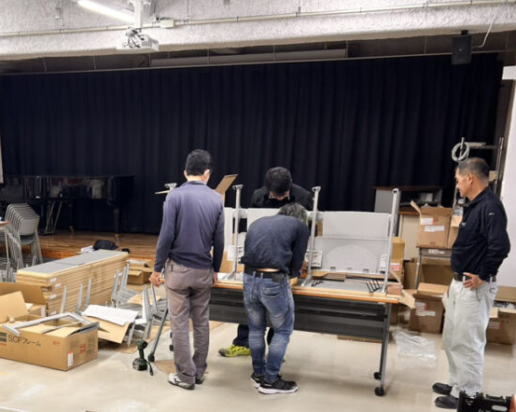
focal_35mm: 47
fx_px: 718
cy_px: 322
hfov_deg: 37.7
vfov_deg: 31.4
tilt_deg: -13.3
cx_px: 84
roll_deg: +0.1
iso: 80
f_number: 1.5
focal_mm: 5.7
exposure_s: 1/120
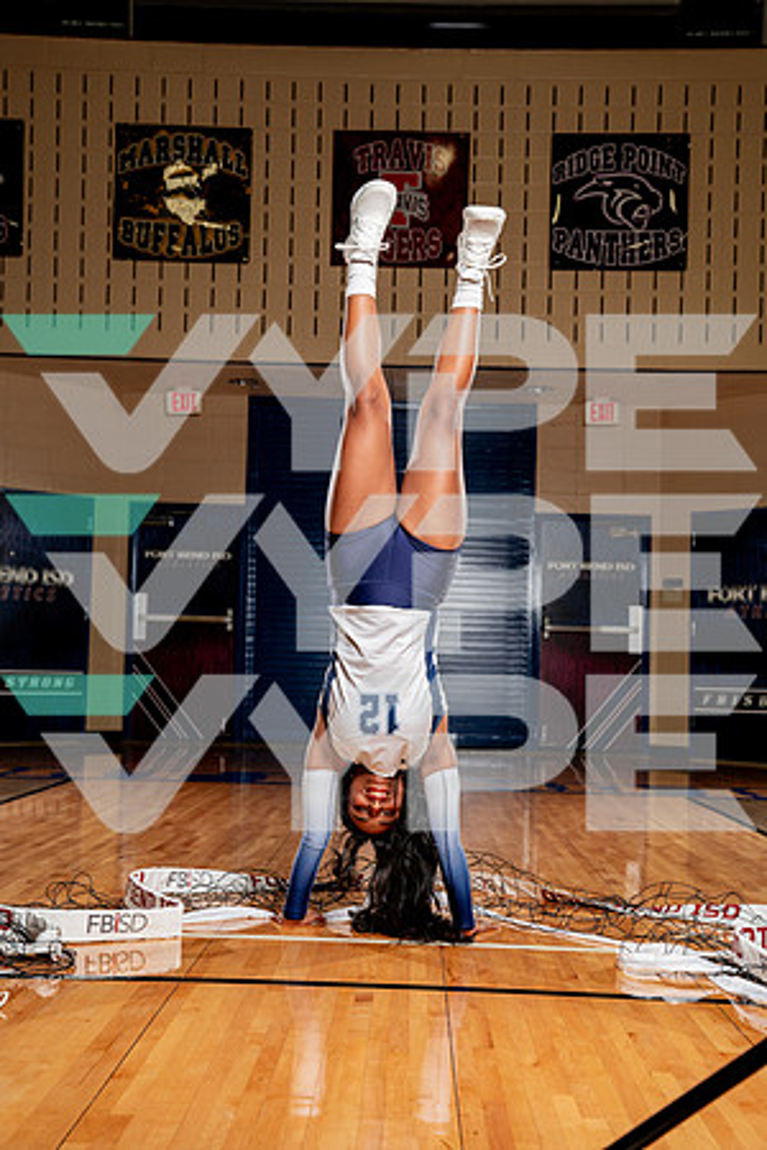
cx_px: 384
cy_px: 575
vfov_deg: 39.6
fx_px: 1598
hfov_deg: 27.0
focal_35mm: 50
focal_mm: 50
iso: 200
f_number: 5.6
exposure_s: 1/250
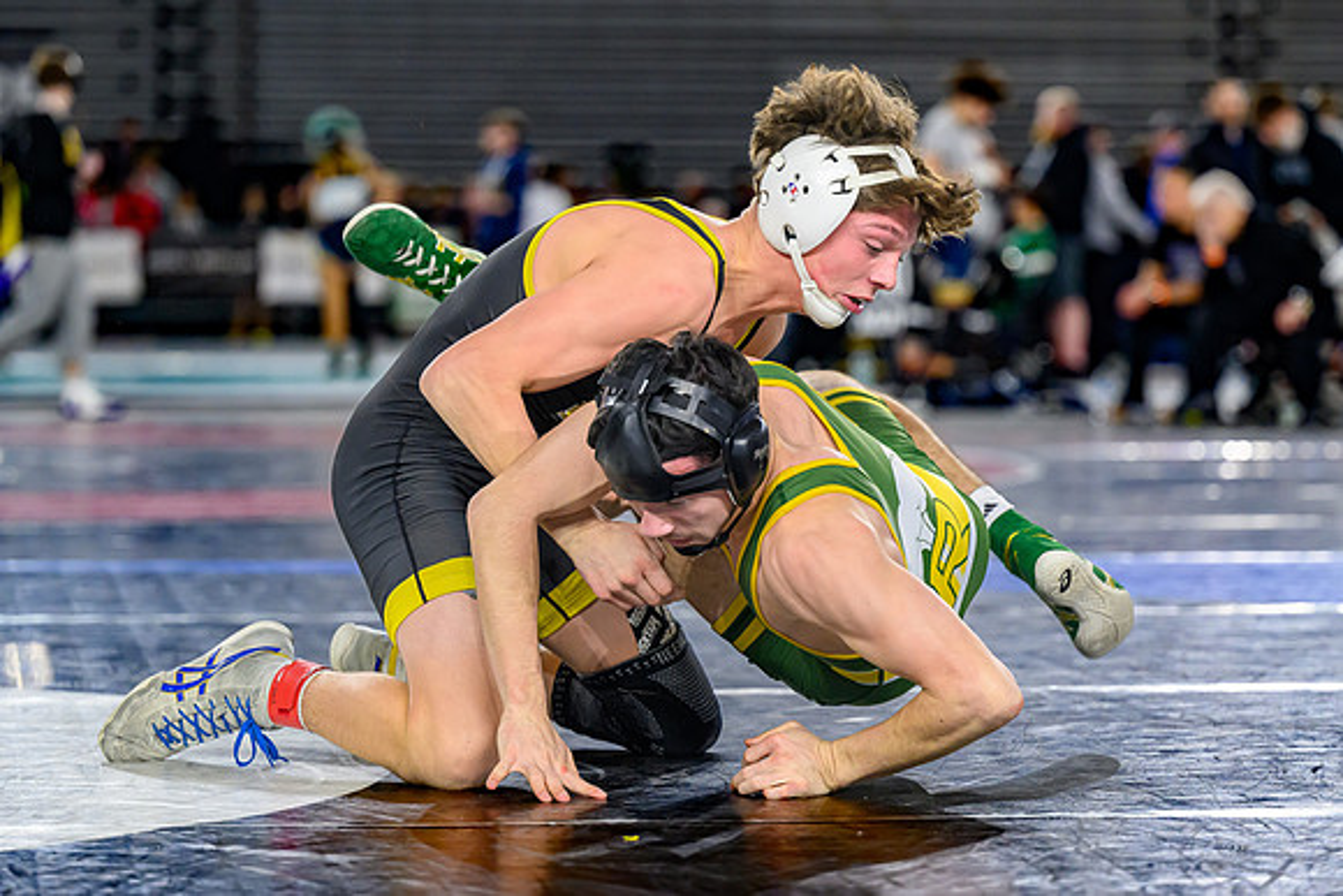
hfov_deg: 15.1
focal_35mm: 136
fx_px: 5068
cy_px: 448
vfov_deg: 10.1
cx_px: 763
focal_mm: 105
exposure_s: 1/800
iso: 2000
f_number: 2.8
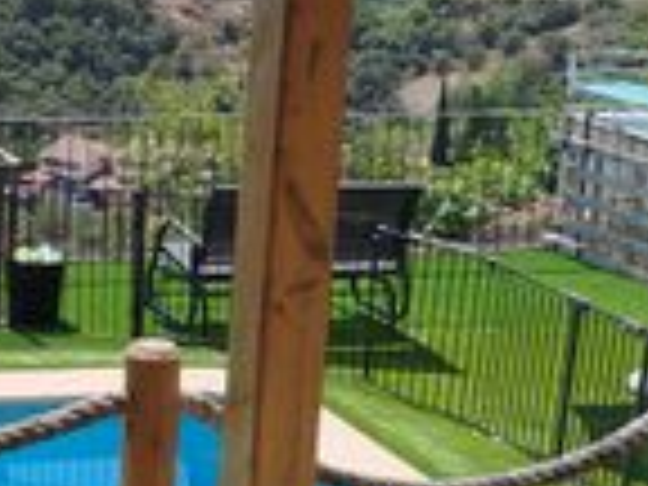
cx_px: -306
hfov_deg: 17.7
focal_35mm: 100
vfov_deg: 14.6
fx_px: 1872
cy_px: 50
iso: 50
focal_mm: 5.31
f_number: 1.7
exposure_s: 1/1472
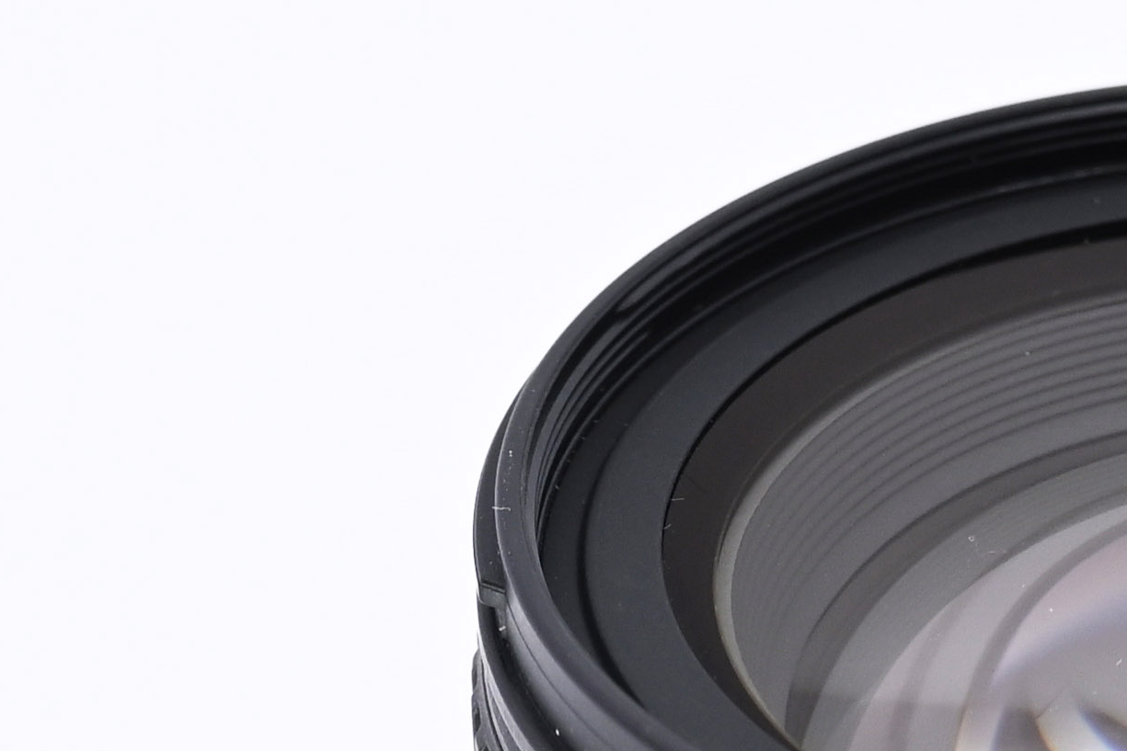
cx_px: 1320
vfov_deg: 5.7
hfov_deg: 8.5
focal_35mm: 241
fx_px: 7545
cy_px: 596
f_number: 9
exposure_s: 1/160
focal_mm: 50
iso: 500
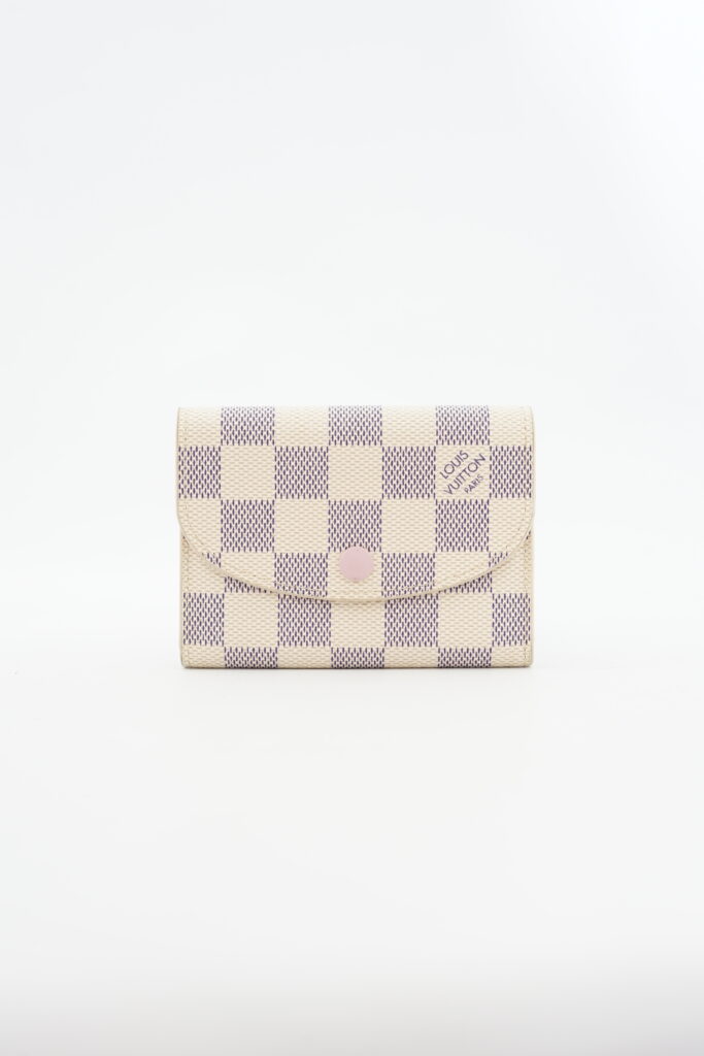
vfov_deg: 39.6
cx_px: 352
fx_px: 1466
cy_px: 528
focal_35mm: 50
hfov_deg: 27.0
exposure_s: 1/13
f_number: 5.6
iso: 640
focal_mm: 50
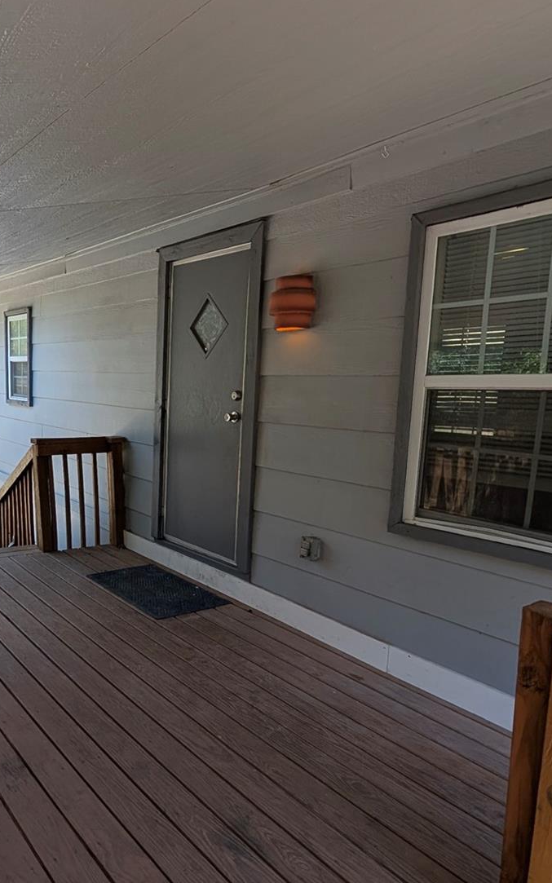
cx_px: 102
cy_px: 479
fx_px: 578
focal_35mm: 24
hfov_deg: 47.9
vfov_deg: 74.6
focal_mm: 2.02
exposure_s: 1/1195
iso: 46
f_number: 1.7
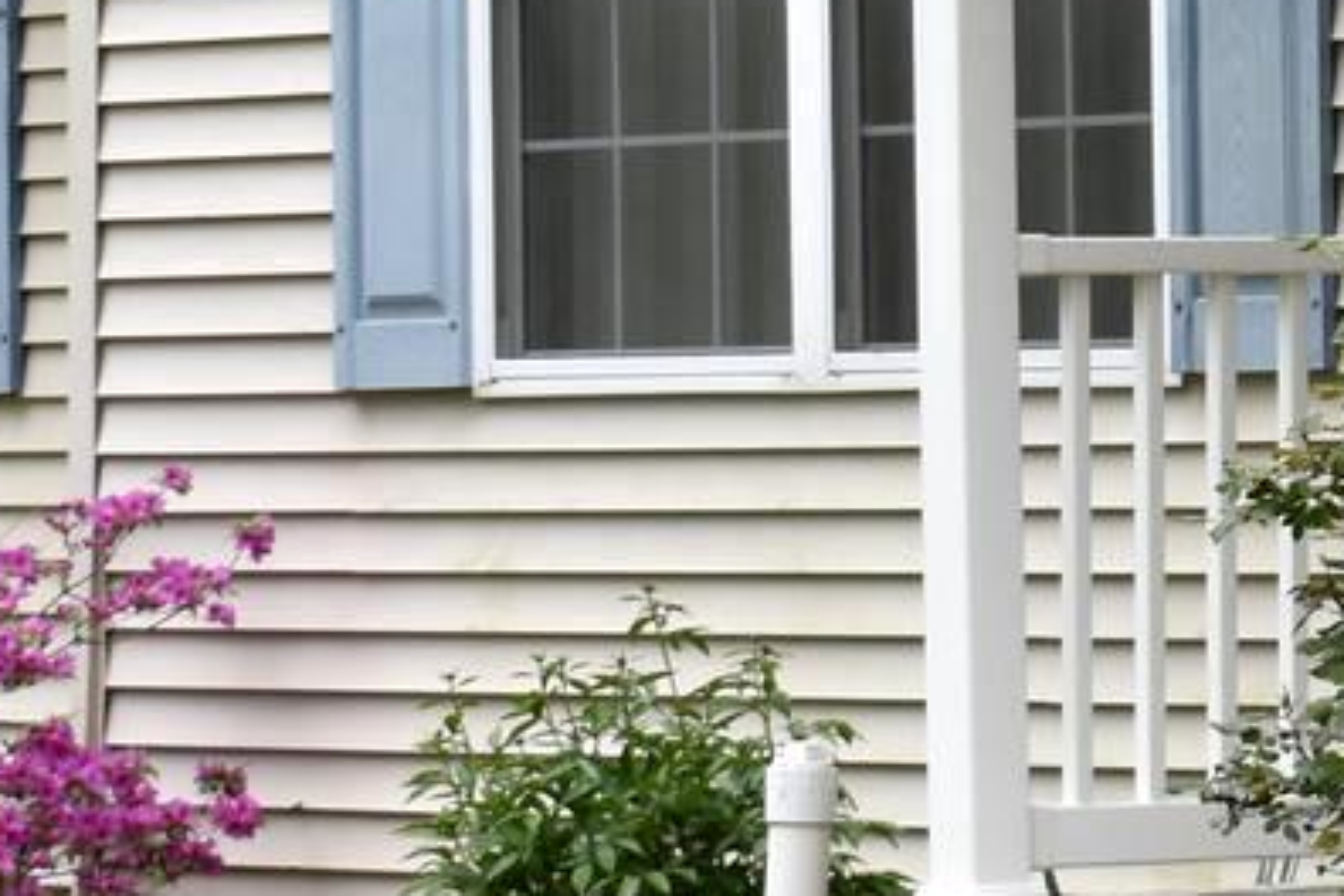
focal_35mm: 295
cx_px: 2121
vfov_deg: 4.6
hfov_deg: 6.9
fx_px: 11012
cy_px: -283
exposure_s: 1/250
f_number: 5.6
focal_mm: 38
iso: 360
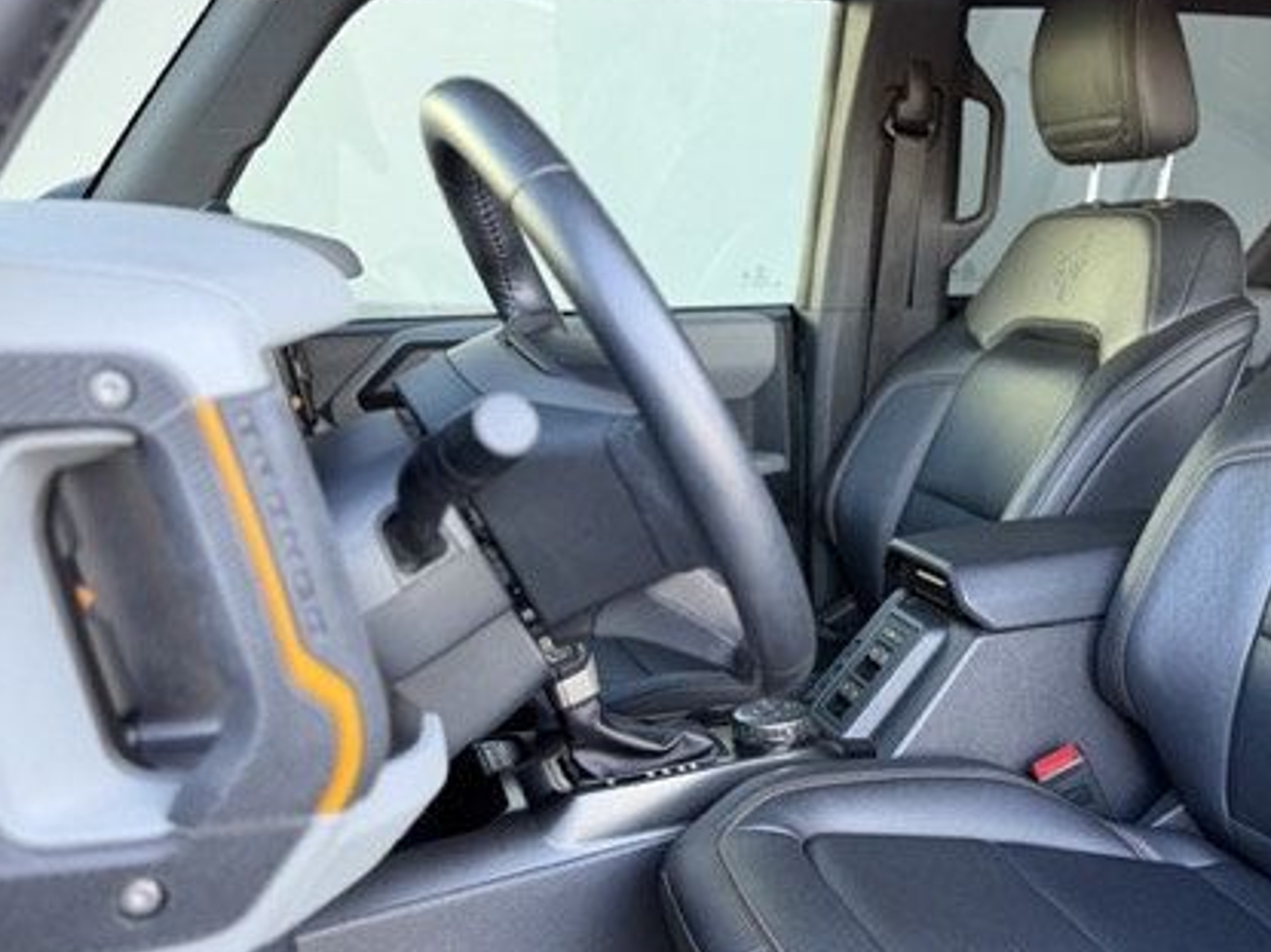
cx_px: 882
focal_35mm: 37
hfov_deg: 49.0
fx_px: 1358
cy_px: 493
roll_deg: -0.9
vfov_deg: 38.6
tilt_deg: -7.3
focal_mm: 6.76
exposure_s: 1/76
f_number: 1.78
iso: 200
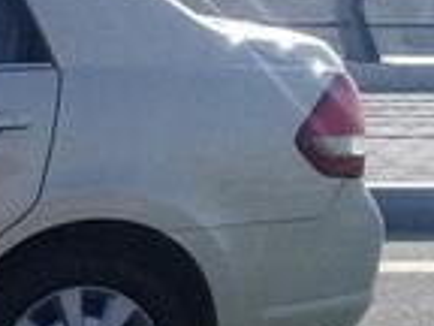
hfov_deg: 12.0
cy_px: 149
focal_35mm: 142
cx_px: -497
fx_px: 1780
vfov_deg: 10.4
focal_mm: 3.3
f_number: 2.2
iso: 50
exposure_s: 1/1391
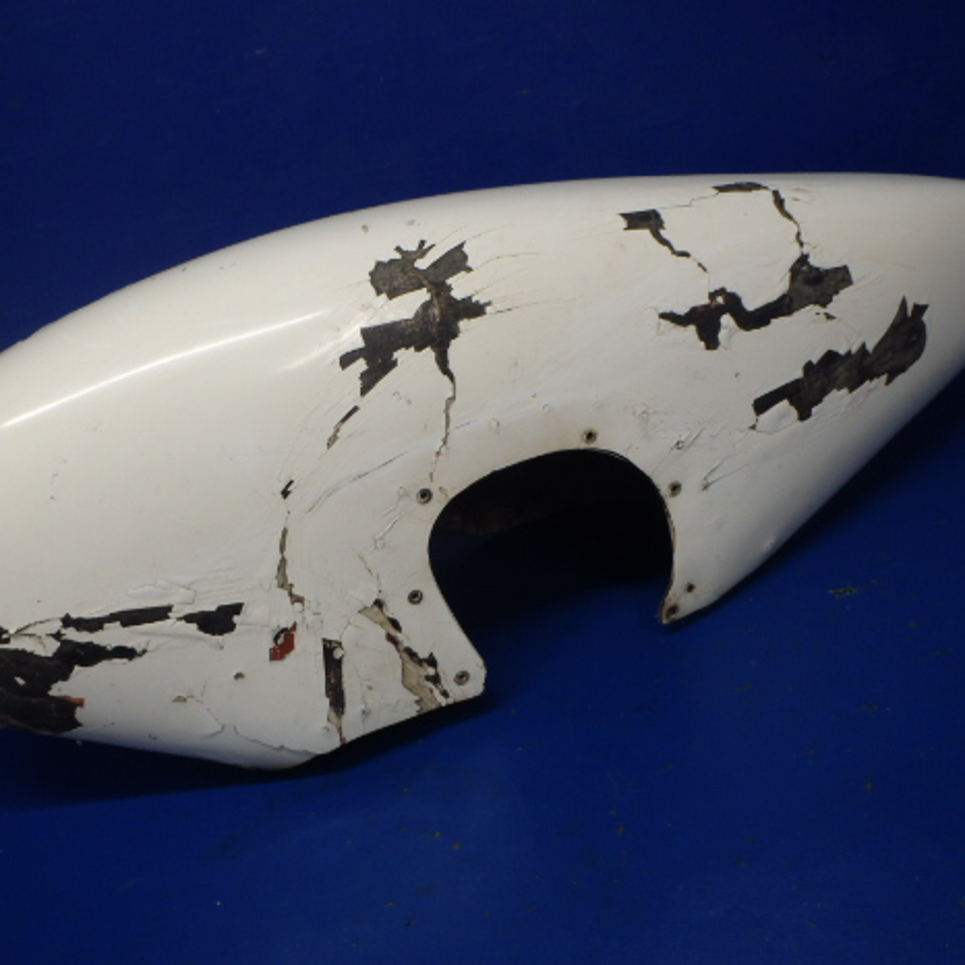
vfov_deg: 48.5
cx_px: 429
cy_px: 482
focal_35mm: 34
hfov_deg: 48.4
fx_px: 1072
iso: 200
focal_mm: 5
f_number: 3.9
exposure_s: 1/40
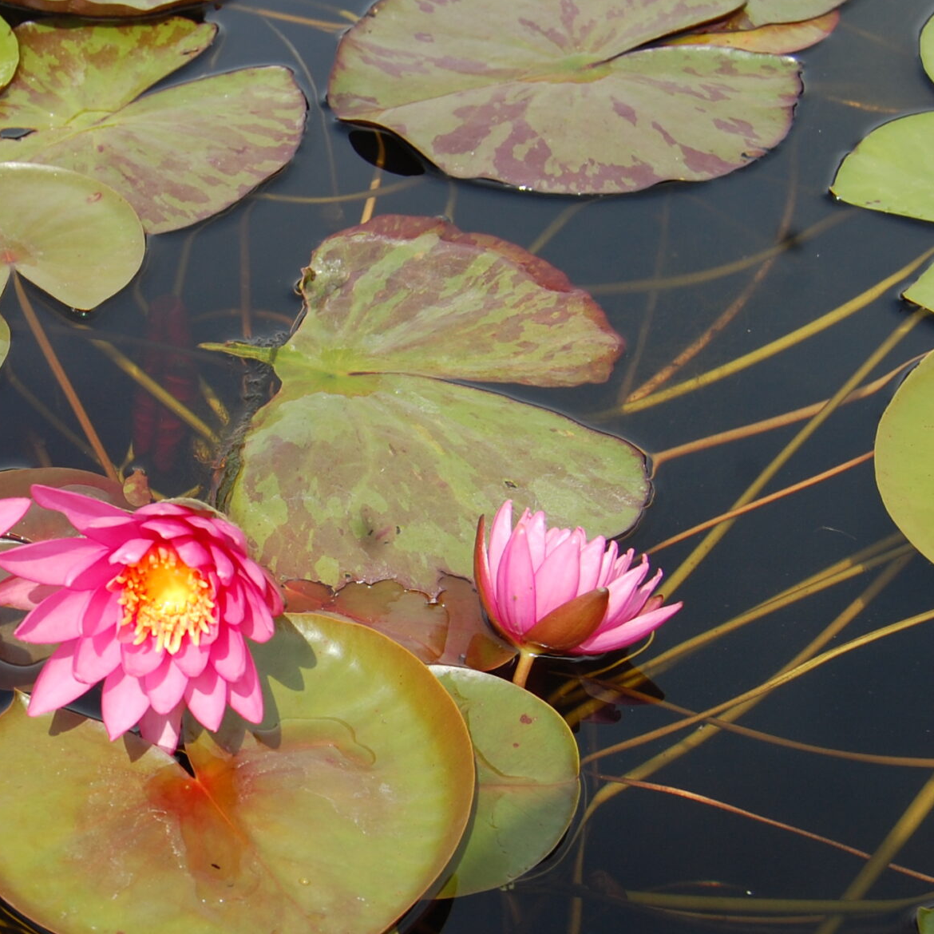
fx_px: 2381
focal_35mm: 78
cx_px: -62
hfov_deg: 21.2
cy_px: 649
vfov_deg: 22.1
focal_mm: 28
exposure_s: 1/250
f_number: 8
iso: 200
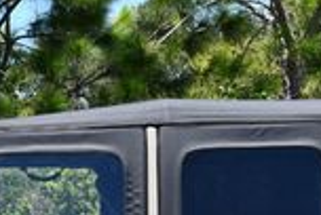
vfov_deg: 5.4
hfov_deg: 8.1
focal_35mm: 252
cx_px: 78
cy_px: 280
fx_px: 2251
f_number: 8
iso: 180
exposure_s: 1/250
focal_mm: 30
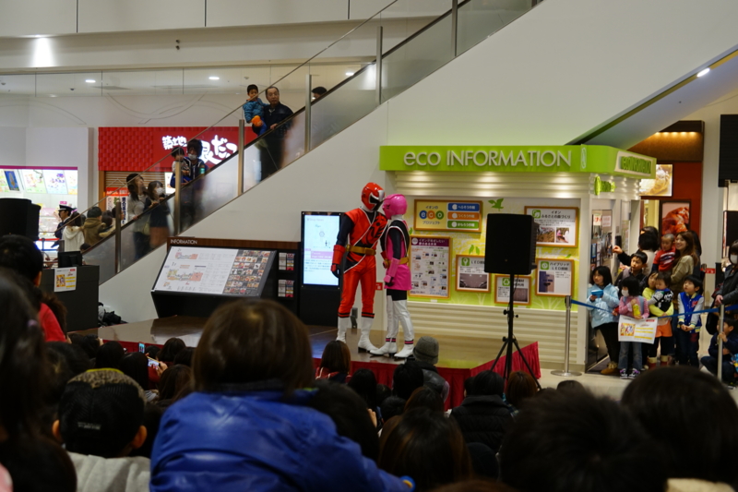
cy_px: 246
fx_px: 1004
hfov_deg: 40.4
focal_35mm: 49
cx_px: 369
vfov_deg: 27.5
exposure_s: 1/45
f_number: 5.6
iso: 500
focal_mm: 33
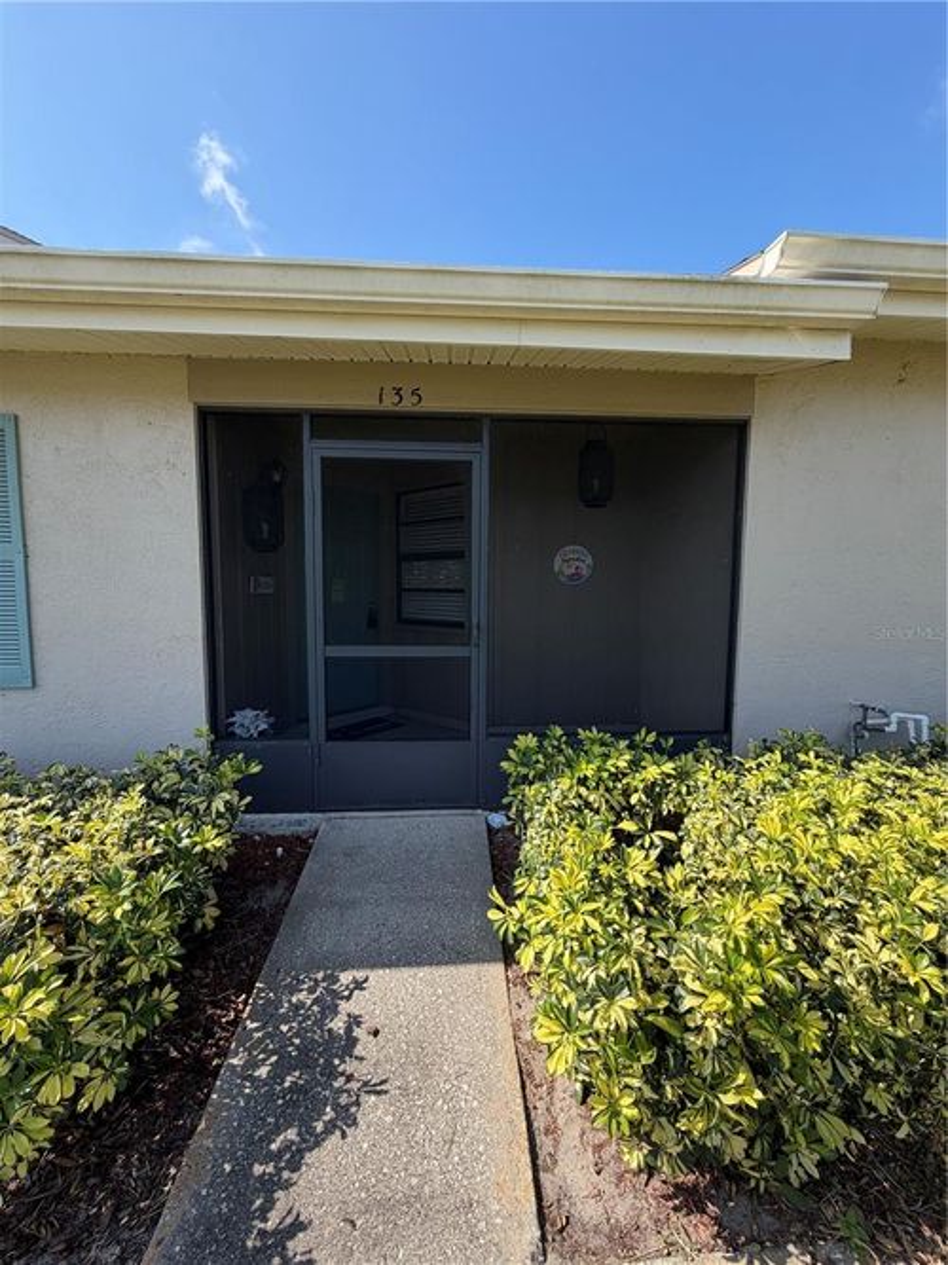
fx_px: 511
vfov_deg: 102.1
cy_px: 632
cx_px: 474
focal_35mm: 14
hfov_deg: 85.7
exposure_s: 1/686
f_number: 2.2
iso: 40
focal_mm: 2.22
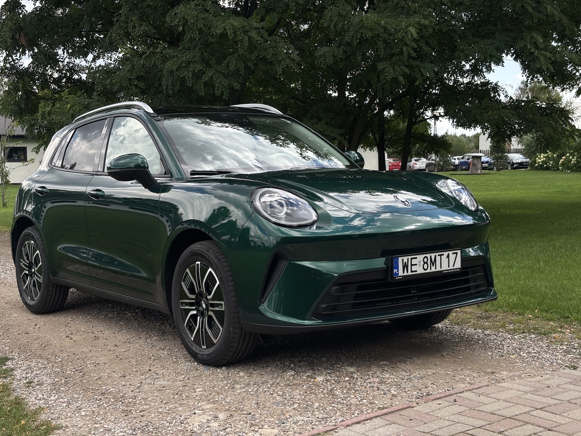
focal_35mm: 52
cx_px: 290
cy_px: 218
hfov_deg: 36.8
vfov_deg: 28.0
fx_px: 873
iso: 32
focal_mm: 5.96
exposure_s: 1/1220
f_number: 1.6
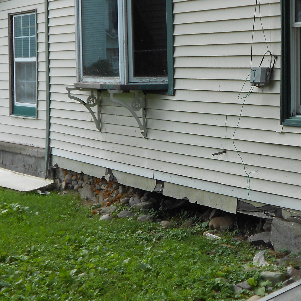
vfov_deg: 21.1
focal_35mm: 82
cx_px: 225
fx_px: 807
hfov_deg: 21.0
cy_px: 148
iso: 80
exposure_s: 1/200
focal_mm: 7.7
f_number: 4.2
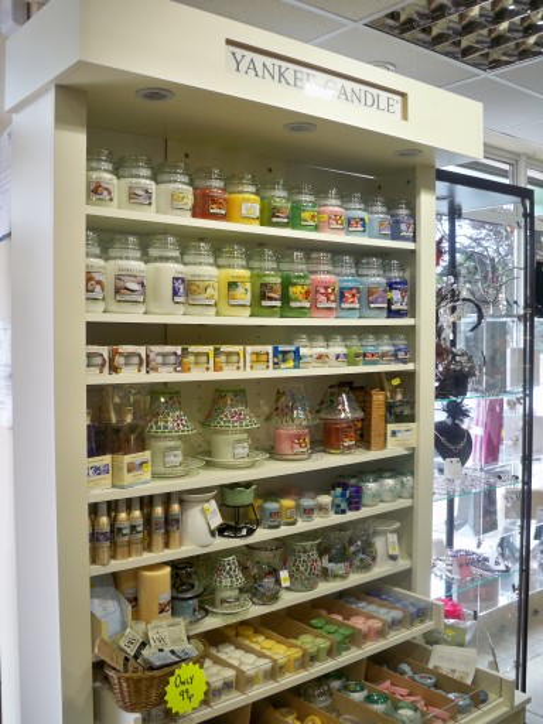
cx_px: 272
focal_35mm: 35
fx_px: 732
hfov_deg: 40.7
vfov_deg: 52.6
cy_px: 362
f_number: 3.1
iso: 100
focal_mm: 6.3
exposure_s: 1/60
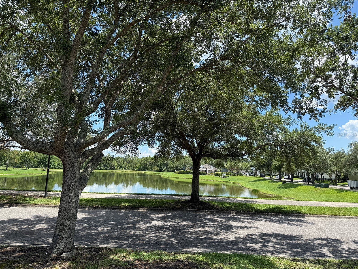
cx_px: 179
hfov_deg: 71.6
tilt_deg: +6.8
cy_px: 134
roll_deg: -1.9
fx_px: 248
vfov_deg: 56.8
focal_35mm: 24
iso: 80
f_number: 1.78
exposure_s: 1/2000
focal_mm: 6.76
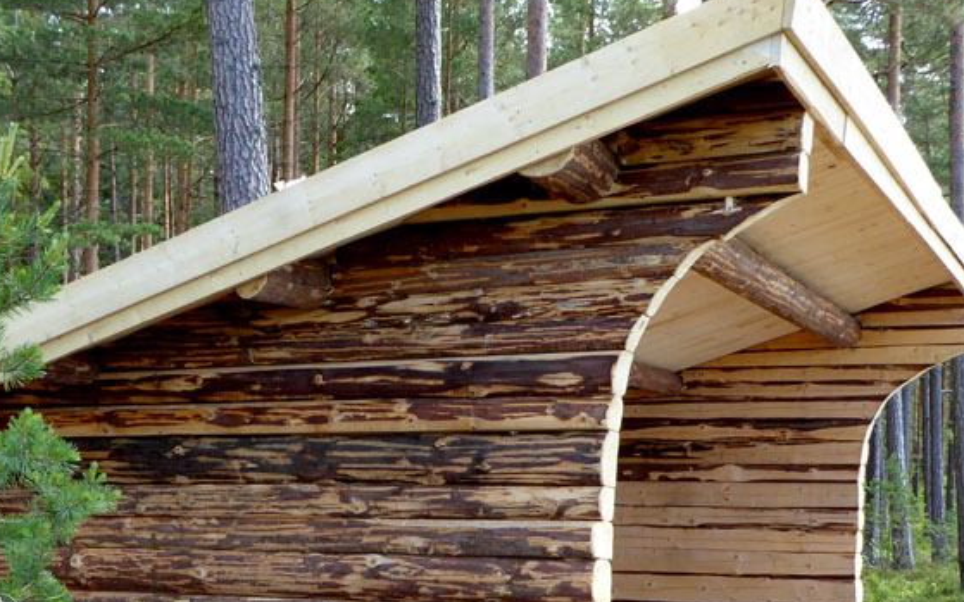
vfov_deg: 22.8
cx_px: 426
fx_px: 1445
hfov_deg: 36.9
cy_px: 568
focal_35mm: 55
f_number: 3.5
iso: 100
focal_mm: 5
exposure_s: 1/60
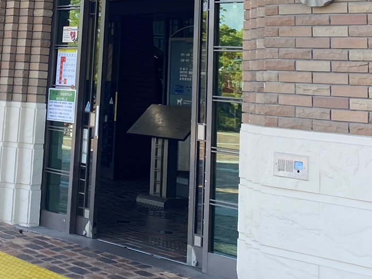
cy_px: -82
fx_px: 816
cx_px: 98
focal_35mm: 76
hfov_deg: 25.4
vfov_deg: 18.1
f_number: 1.8
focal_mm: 4.25
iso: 32
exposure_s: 1/335
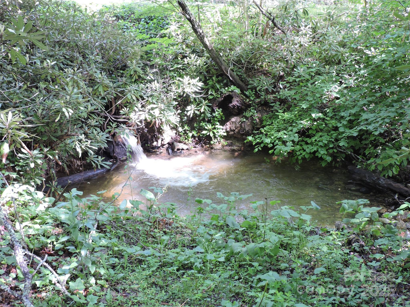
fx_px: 474
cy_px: 154
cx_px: 205
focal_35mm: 40
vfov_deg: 36.0
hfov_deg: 46.8
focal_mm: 7.1
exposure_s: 1/50
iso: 360
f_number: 3.3
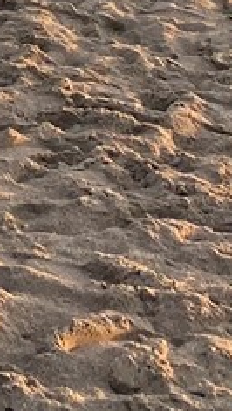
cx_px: -581
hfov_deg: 5.7
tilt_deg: +1.1
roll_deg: +0.3
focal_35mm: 192
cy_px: -575
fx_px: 2097
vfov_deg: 9.9
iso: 32
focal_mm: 4.25
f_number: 1.8
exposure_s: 1/582
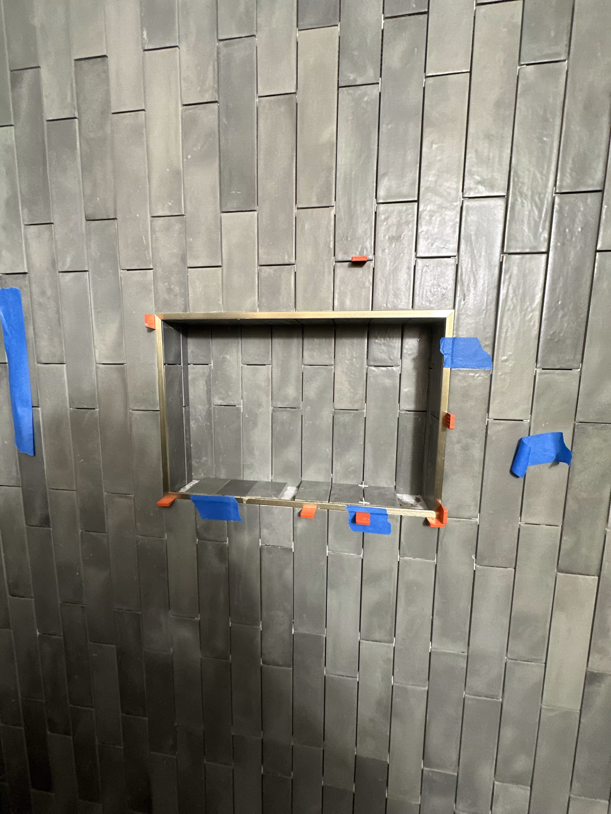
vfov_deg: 102.1
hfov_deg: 85.7
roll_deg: -1.9
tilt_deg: -6.5
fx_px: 329
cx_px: 306
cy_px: 407
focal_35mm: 14
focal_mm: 2.22
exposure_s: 1/60
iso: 500
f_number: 2.2
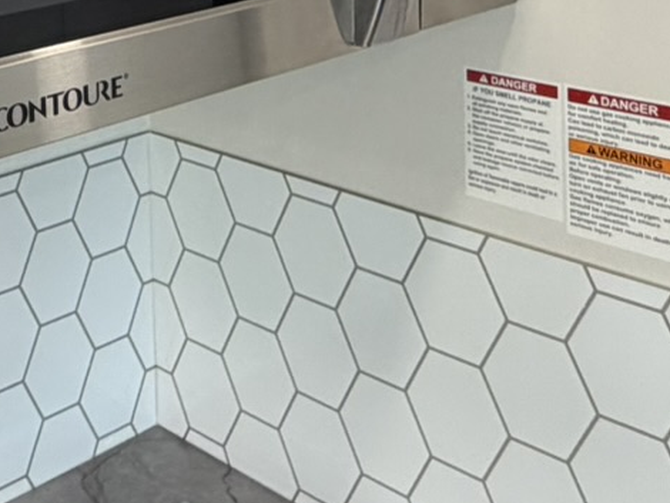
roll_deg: +1.3
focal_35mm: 61
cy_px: -182
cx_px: 19
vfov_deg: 21.4
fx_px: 1181
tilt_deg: -1.6
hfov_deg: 29.8
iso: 250
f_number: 2.2
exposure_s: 1/121
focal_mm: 2.22
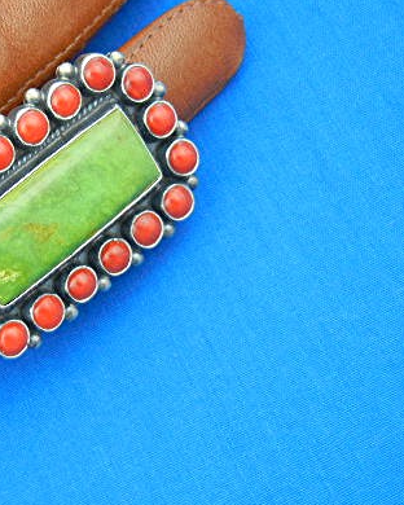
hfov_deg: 14.0
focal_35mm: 109
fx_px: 1629
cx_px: 49
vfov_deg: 17.6
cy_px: 223
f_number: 4.1
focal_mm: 12.2
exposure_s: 1/3.1
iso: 200
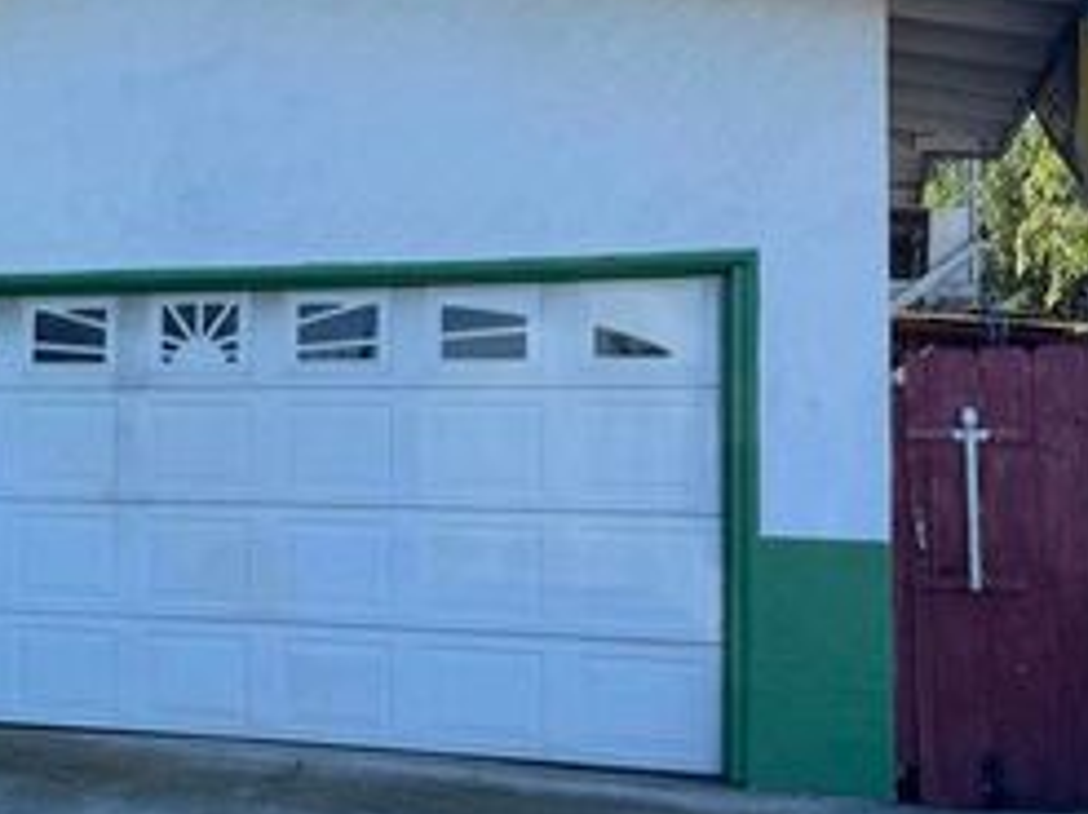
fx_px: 1821
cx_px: 88
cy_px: 365
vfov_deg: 25.2
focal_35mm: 58
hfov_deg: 31.5
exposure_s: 1/1524
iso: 80
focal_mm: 6.76
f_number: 1.78
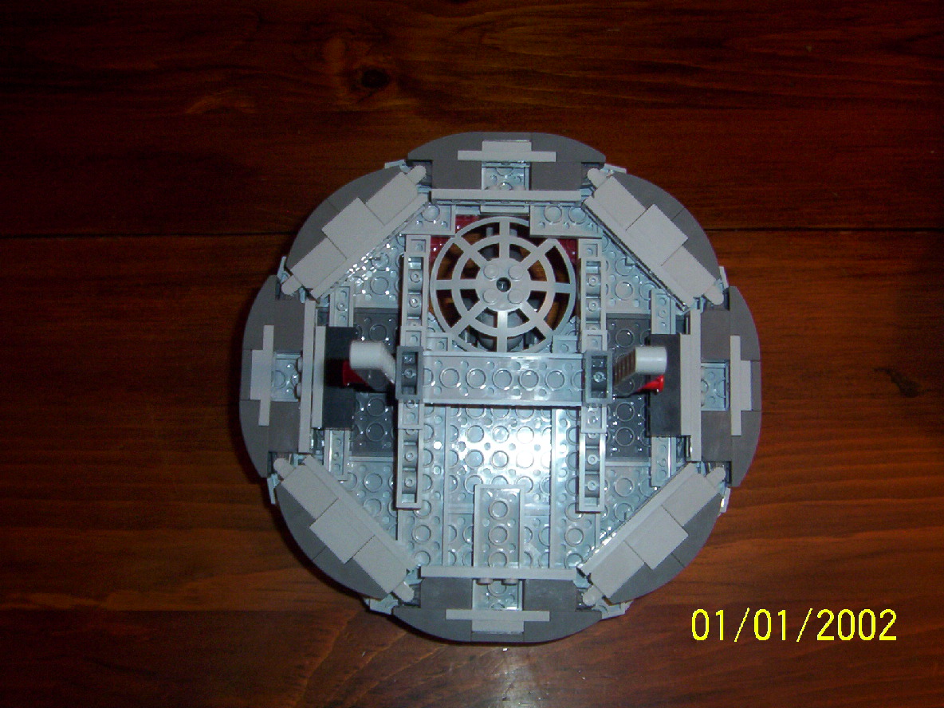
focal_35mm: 36
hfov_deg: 51.4
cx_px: 472
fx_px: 982
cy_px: 354
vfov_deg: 39.7
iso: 140
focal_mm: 5.54
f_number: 2.76
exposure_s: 1/30
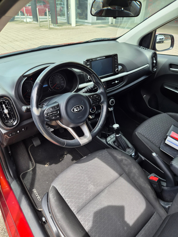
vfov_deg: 73.9
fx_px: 158
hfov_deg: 58.9
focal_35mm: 23
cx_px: 89
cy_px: 118
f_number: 1.8
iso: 40
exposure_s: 1/359
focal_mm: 5.4
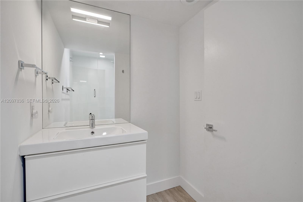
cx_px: 152
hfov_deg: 93.3
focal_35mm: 17
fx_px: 143
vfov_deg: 70.4
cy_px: 101
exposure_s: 1/100
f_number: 4
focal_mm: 17
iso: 800
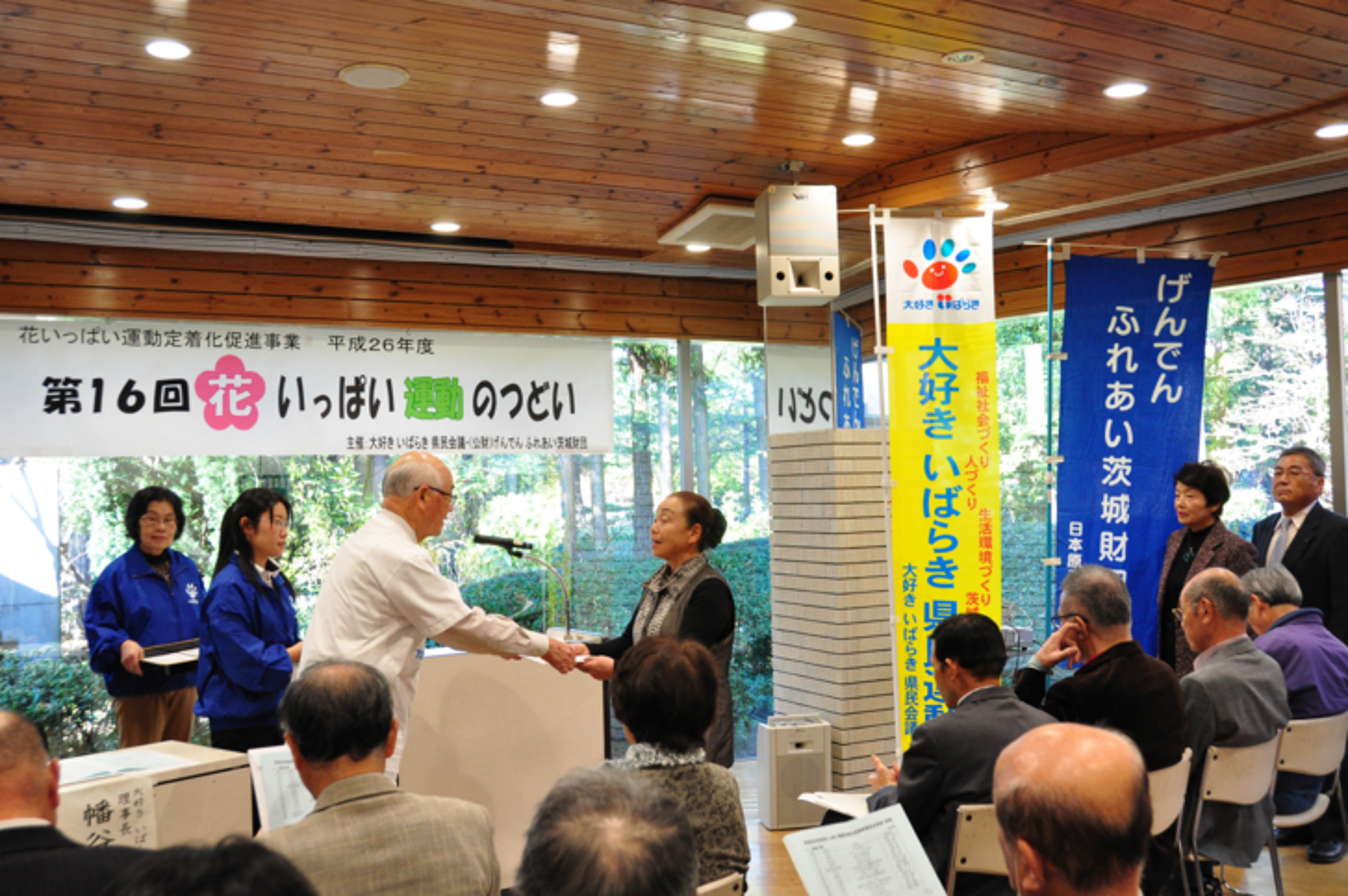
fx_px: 1234
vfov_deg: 39.9
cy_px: 446
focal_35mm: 33
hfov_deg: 57.3
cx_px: 679
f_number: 3.5
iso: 640
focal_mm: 20
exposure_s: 1/80
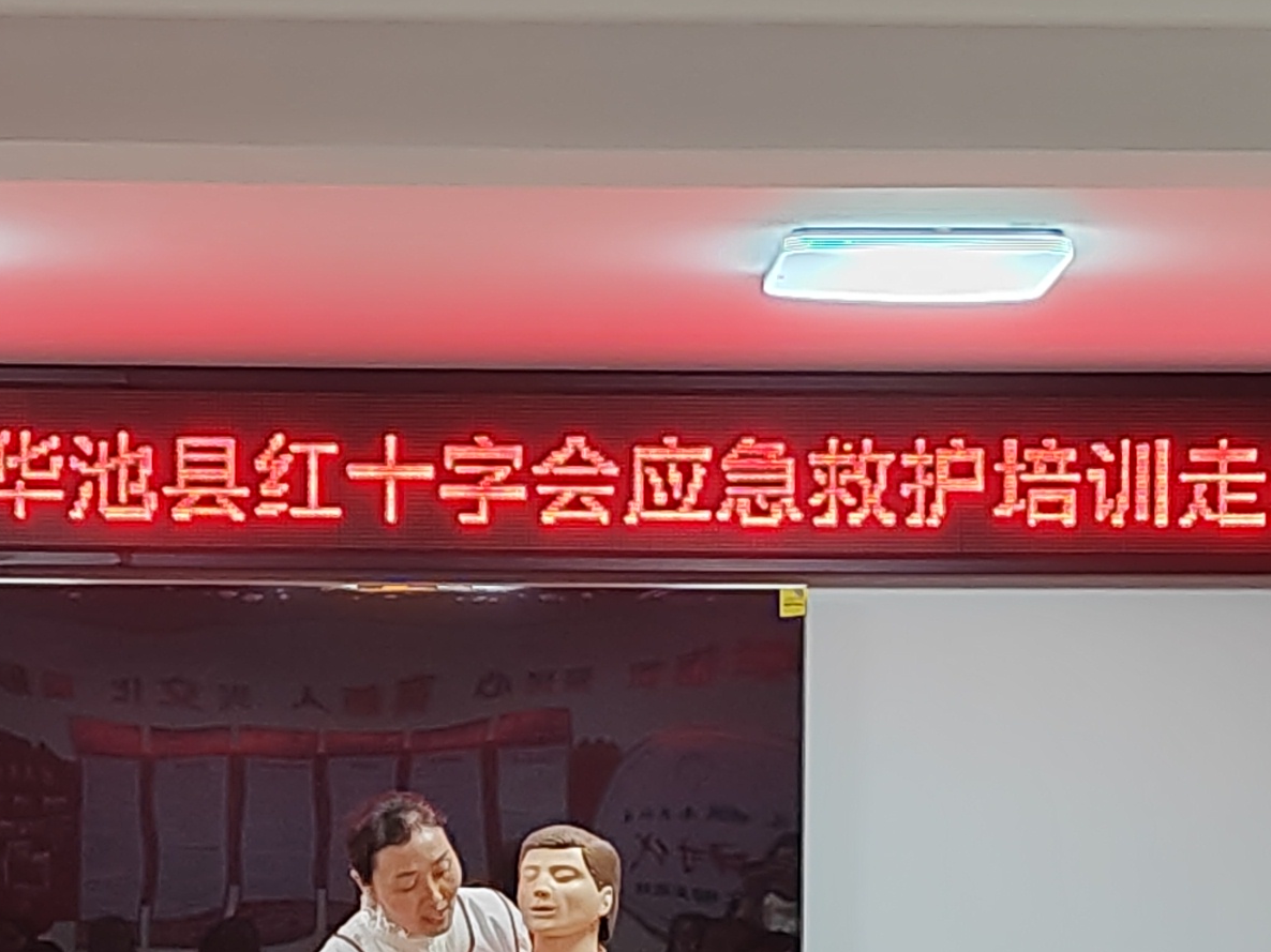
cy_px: 1016
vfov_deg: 12.8
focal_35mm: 114
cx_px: 464
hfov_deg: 17.2
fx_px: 4185
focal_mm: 5.52
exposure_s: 1/100
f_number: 1.9
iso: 250
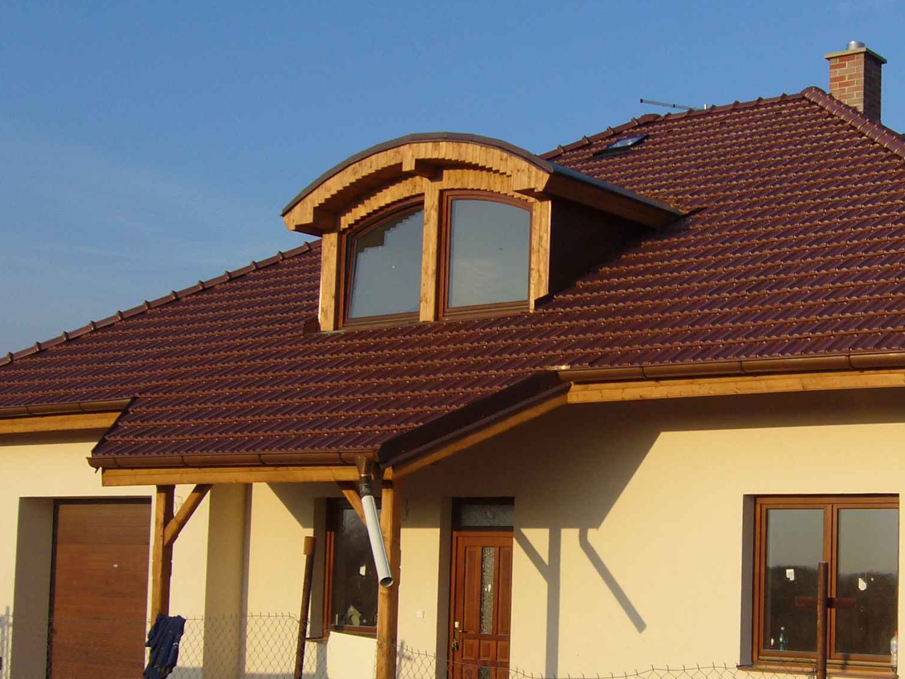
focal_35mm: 59
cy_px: 442
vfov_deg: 24.7
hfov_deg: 32.2
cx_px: 660
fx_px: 1542
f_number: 5.6
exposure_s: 1/250
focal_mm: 5.8
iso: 80
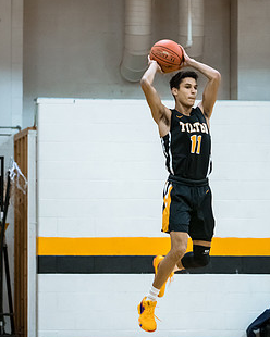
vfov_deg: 8.6
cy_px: 205
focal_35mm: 225
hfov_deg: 6.9
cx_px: 158
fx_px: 2247
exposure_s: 1/400
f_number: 2.8
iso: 3200
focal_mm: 110
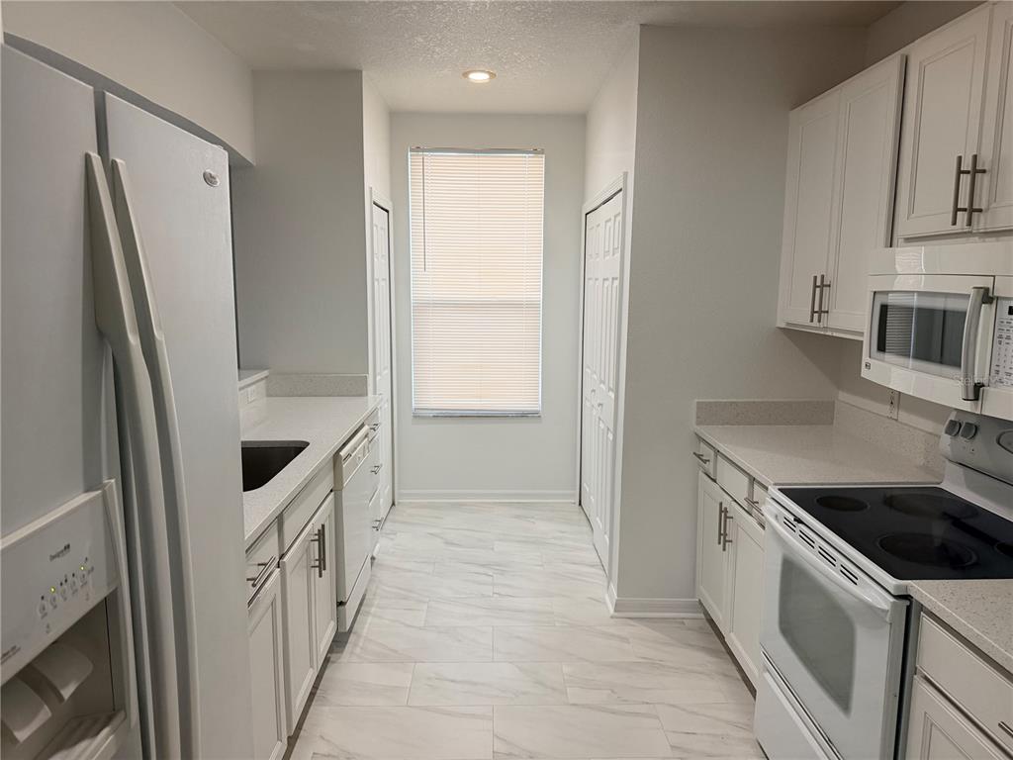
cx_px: 506
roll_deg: -0.1
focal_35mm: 24
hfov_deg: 71.6
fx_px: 702
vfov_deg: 56.8
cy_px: 380
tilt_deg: -8.8
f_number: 1.78
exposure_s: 1/60
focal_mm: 6.76
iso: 250
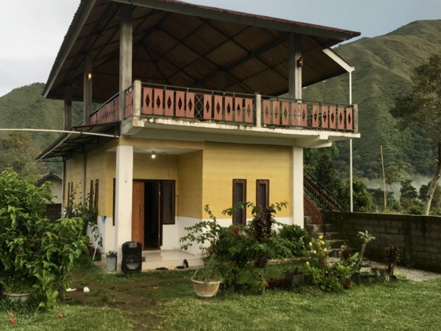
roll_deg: +0.4
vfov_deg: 42.9
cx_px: 196
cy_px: 151
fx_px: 421
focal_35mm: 33
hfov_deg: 55.2
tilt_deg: +8.9
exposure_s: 1/100
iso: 32
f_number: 2.2
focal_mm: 4.15
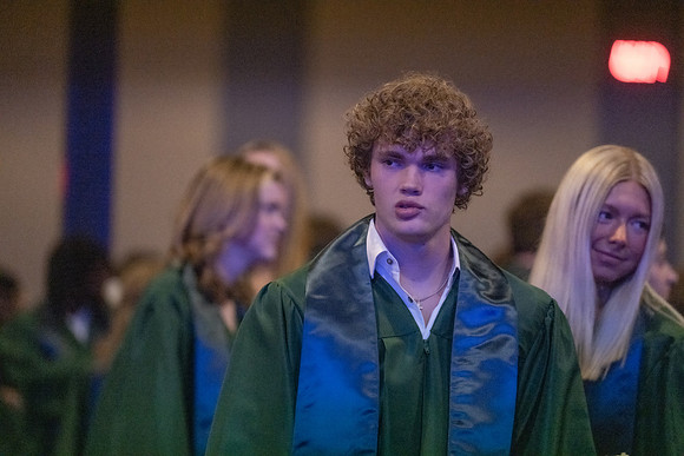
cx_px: 342
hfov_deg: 11.7
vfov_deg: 7.8
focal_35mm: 176
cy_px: 228
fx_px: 3345
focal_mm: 176
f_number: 2.8
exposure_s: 1/320
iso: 20000
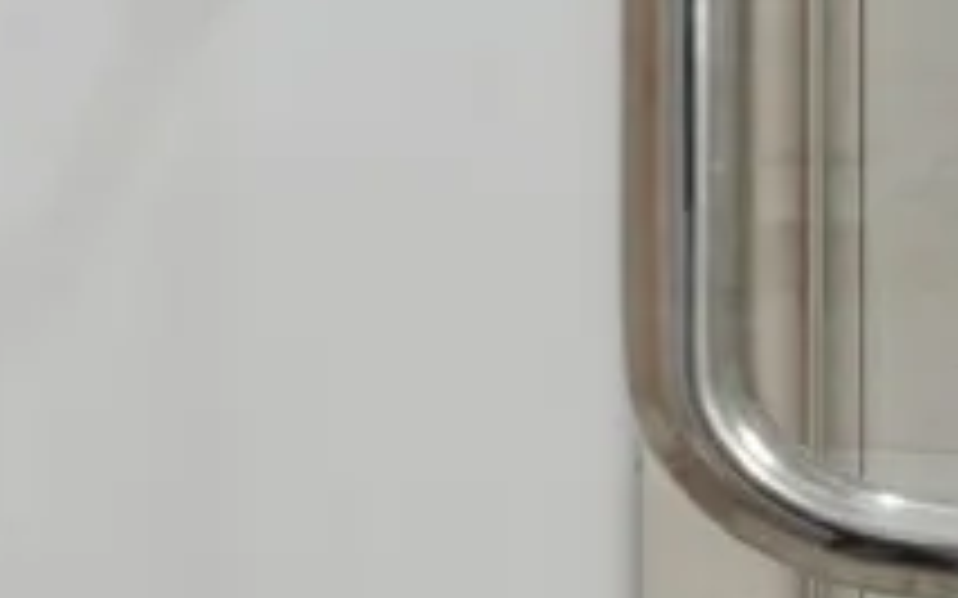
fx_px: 3445
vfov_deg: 9.9
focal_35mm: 132
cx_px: -2361
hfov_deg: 9.5
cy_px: 31
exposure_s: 1/8
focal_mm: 17
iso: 320
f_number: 8
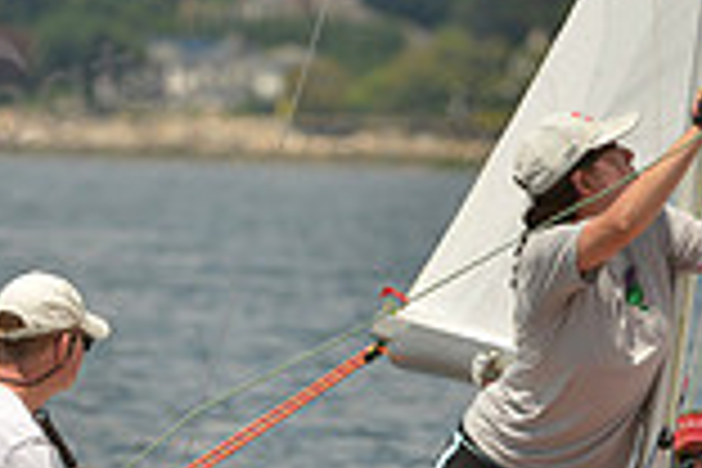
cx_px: 490
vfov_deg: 1.4
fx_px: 19596
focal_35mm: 1005
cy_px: 299
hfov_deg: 2.1
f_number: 7.1
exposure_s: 1/1250
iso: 200
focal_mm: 270
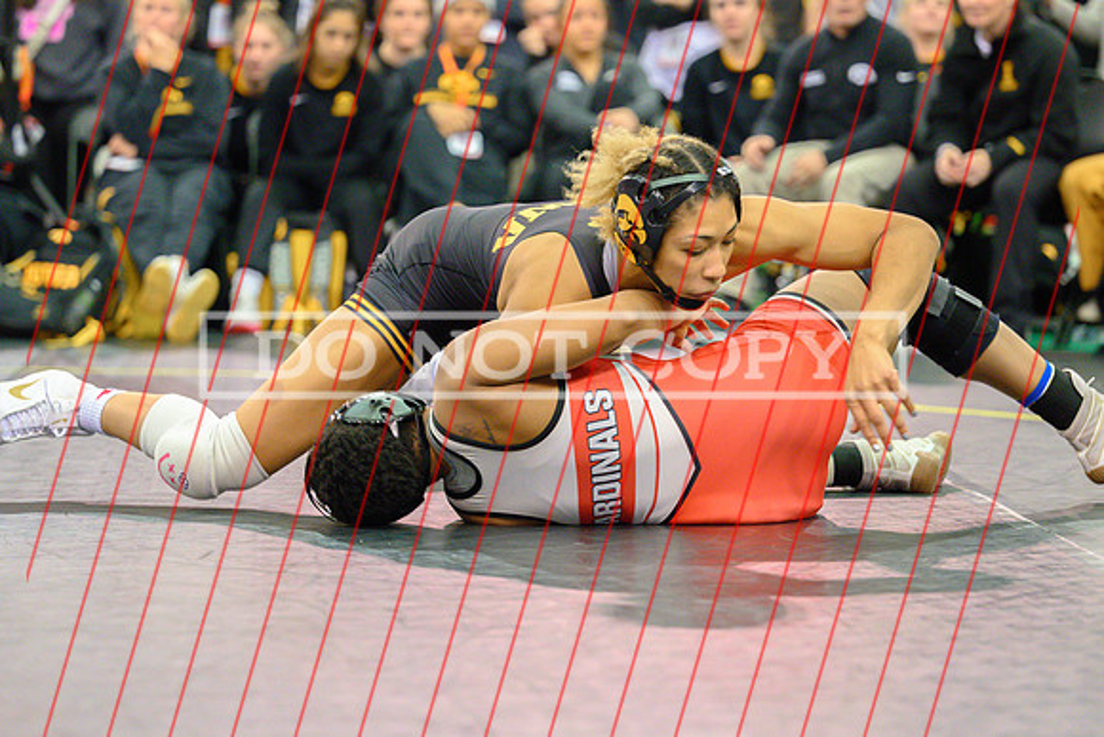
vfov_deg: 10.9
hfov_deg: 16.2
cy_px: 294
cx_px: 496
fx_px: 3877
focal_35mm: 126
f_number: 2.8
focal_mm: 104
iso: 5600
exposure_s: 1/800
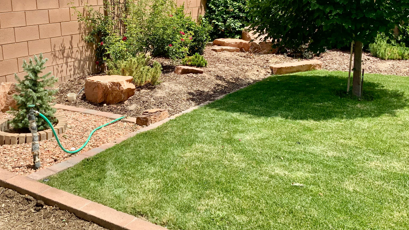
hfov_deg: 49.0
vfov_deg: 28.9
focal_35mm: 41
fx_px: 445
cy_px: 87
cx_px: 161
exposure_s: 1/1577
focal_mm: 3
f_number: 1.8
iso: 16
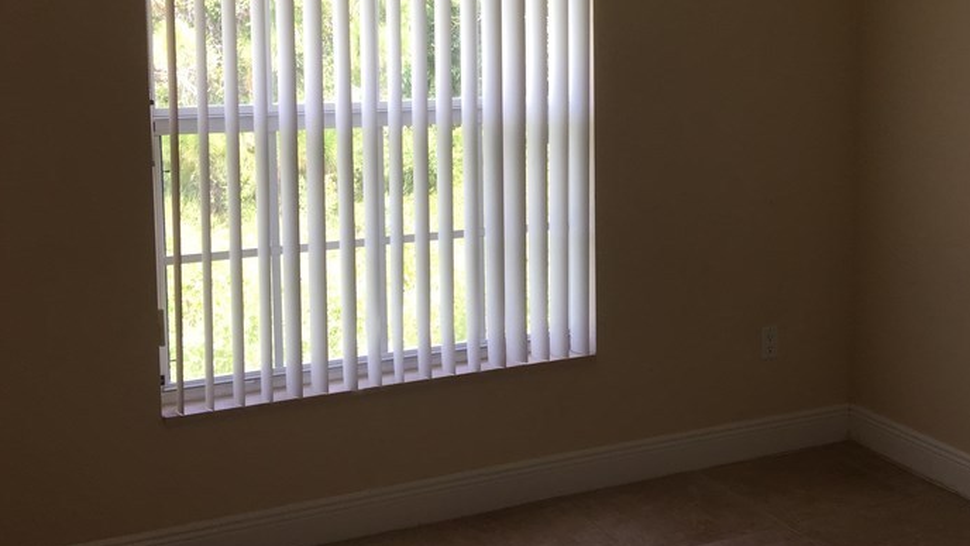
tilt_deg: -4.8
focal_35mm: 47
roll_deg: +0.0
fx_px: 1209
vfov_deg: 25.2
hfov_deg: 43.2
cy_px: 158
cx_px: 641
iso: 40
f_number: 2.2
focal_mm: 4.15
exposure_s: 1/120
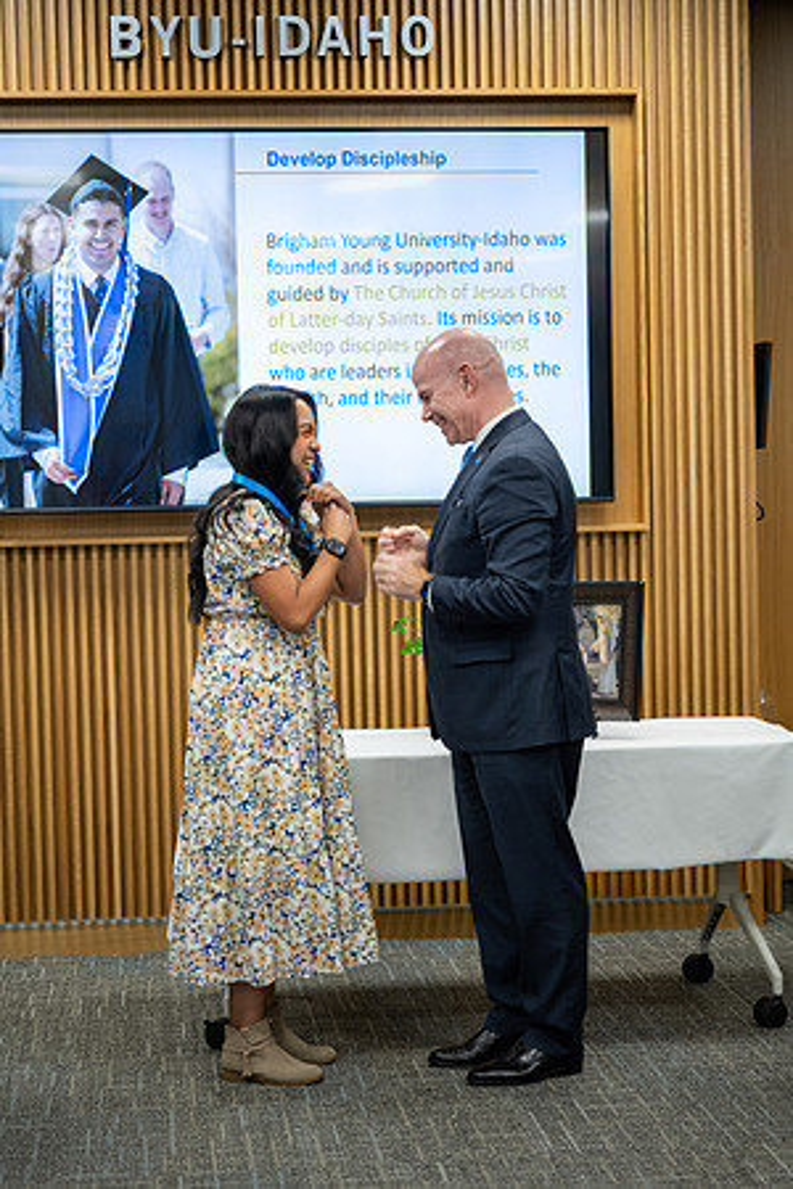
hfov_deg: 19.5
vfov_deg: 28.8
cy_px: 594
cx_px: 396
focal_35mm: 70
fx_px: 2313
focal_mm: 70
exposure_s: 1/100
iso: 400
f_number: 2.8
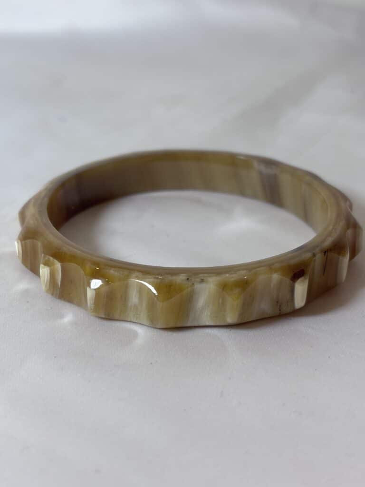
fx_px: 731
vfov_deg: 36.8
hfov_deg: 28.0
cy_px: 244
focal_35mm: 52
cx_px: 182
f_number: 1.6
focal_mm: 5.96
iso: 25
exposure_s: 1/100
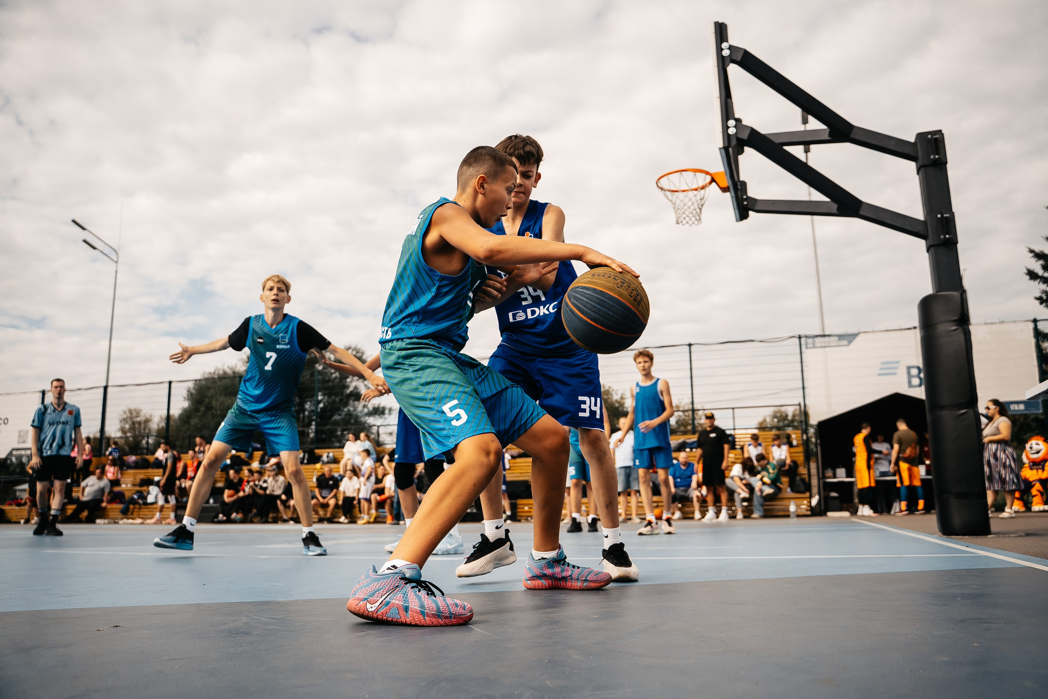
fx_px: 815
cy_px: 350
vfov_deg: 46.4
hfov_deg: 65.5
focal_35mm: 28
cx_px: 524
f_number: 3.5
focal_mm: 28
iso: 320
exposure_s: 1/3200
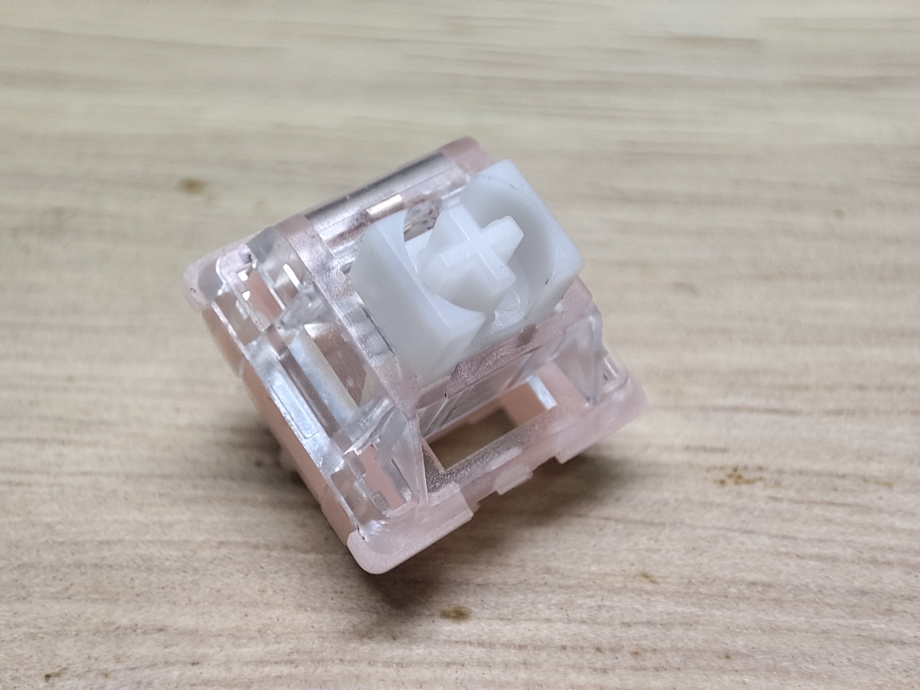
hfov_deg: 39.7
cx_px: 460
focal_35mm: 48
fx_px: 1276
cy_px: 345
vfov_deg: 30.3
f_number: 2.4
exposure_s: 1/50
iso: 108
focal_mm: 4.03
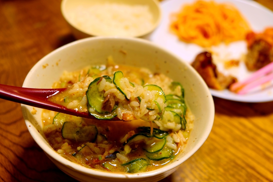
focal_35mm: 47
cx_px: 136
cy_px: 91
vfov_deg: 28.6
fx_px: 356
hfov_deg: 41.9
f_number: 3.6
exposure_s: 1/15
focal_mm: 31.5
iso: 200
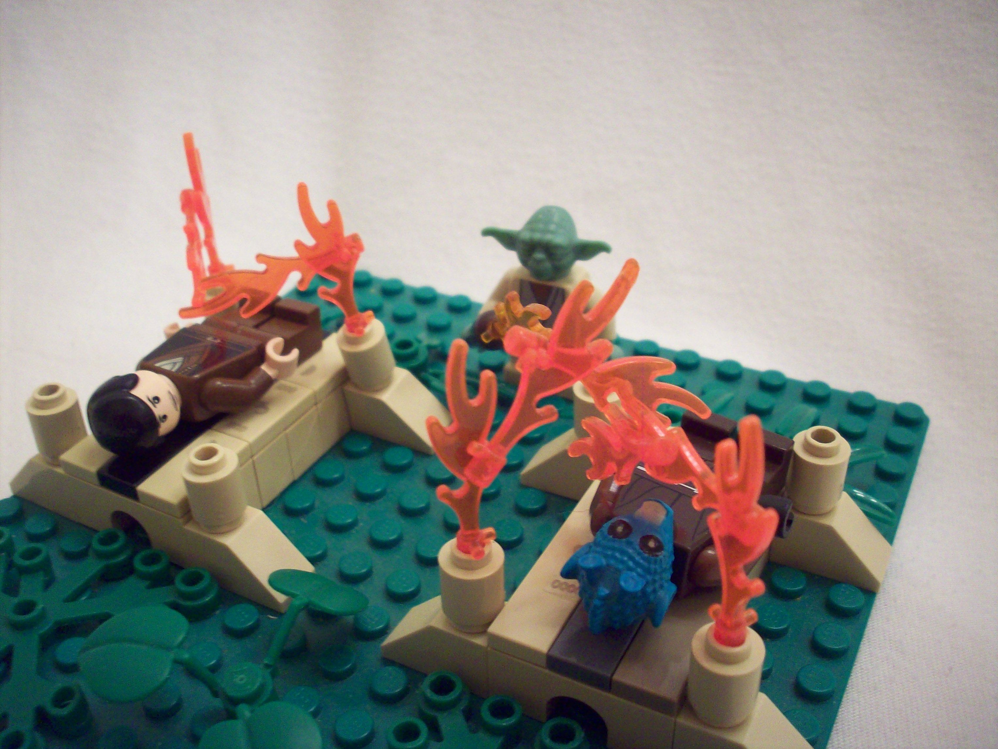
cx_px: 499
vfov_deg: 38.7
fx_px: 1067
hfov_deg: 50.1
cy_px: 374
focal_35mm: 37
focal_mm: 6.2
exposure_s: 1/24.8
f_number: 2.8
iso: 160
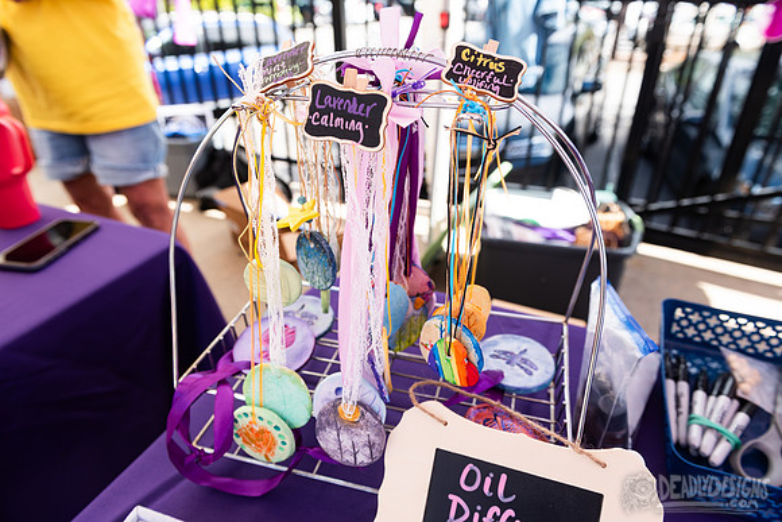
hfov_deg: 73.7
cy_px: 261
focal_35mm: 24
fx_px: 521
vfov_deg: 53.2
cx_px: 391
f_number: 5
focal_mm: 24
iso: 125
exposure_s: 1/160
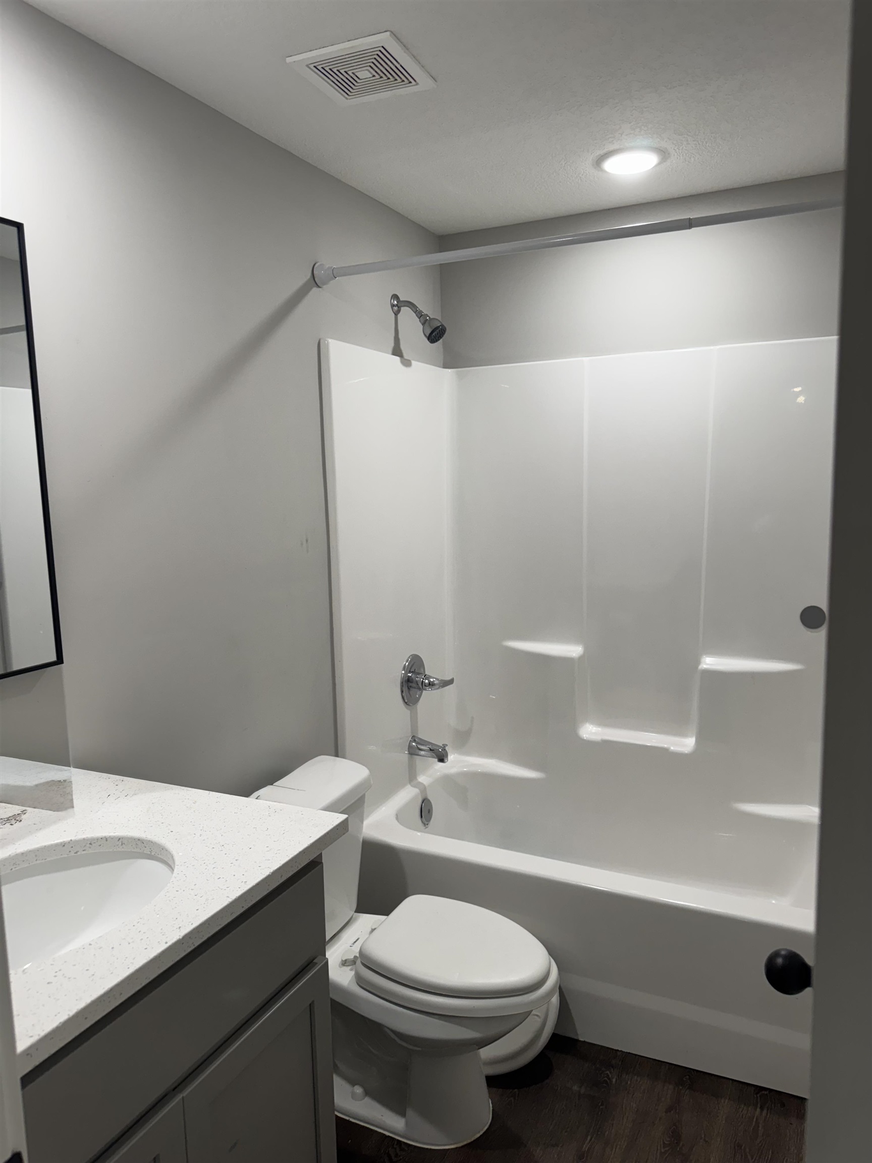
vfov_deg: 71.6
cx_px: 436
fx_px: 806
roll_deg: +1.4
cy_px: 582
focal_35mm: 24
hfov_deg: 56.8
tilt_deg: -7.8
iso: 125
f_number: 1.78
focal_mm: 6.76
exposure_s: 1/120
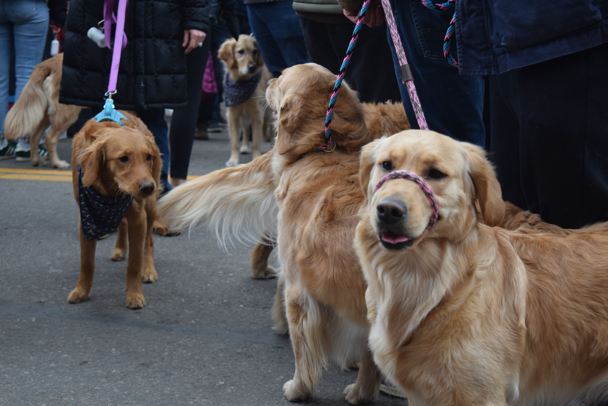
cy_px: 203
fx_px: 1140
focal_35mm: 68
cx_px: 304
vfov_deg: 20.2
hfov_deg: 29.9
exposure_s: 1/1000
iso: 800
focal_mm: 45
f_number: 5
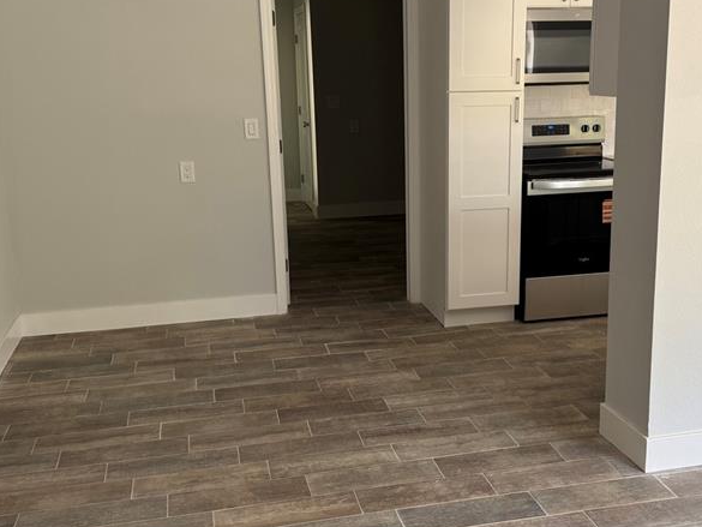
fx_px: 852
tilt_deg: -11.8
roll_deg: +1.0
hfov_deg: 44.6
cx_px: 416
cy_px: 252
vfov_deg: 34.4
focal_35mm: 42
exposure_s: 1/121
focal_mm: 6.76
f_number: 1.78
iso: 125
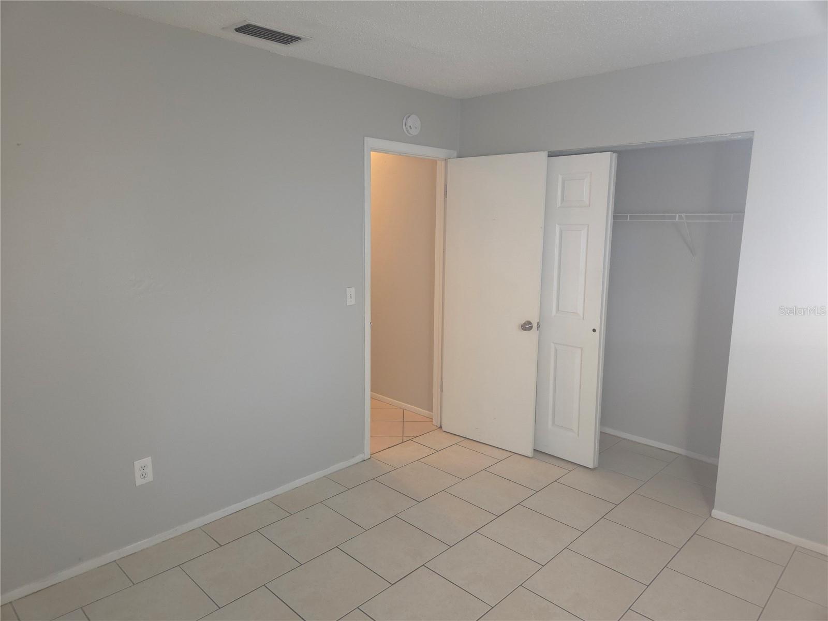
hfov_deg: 73.9
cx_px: 414
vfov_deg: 58.9
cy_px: 310
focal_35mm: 23
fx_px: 550
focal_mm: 5.4
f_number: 1.8
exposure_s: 1/60
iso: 320
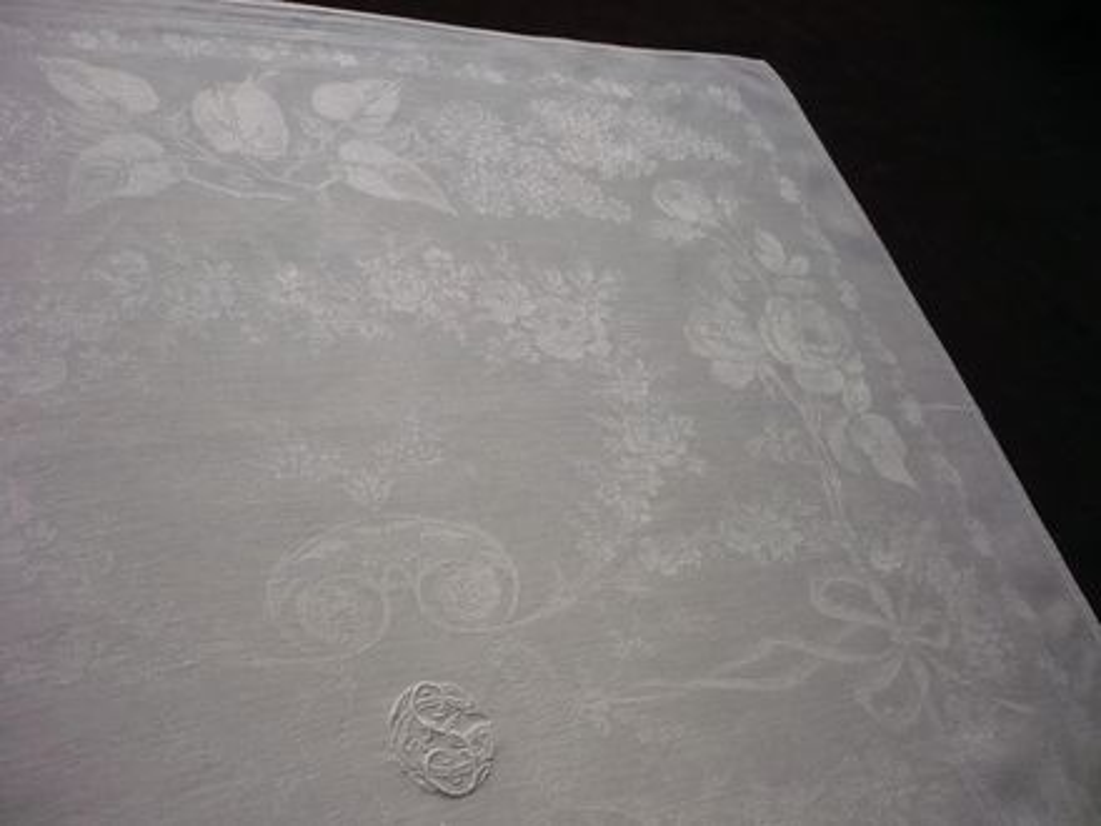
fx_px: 1113
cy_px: 413
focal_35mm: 35
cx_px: 550
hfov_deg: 52.6
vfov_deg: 40.7
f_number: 2.8
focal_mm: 5.8
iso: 400
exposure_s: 1/640
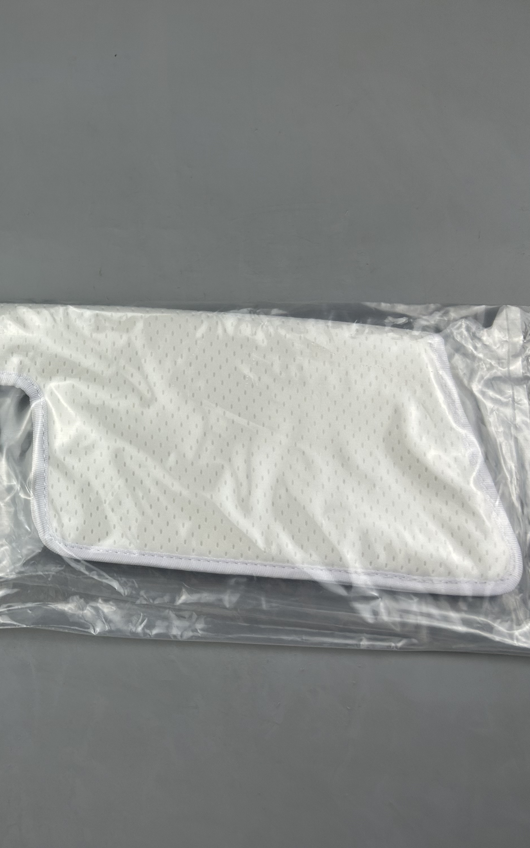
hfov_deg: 31.5
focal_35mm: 37
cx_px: -14
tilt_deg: -77.0
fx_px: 855
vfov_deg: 52.7
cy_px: 423
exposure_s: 1/748
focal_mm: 5.7
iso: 50
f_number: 1.5
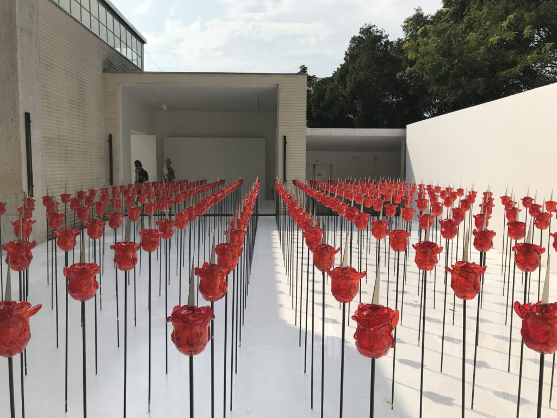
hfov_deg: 63.4
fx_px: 451
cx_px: 278
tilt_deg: -3.9
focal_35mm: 28
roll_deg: -0.3
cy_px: 209
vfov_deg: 49.7
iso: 20
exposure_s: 1/4566
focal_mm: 3.99
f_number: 1.8
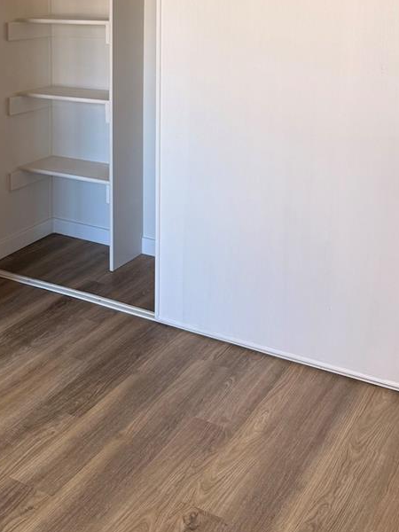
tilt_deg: -5.6
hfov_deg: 29.8
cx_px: 106
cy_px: 69
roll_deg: +0.7
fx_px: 738
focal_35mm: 48
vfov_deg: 37.5
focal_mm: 6.76
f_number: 1.78
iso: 100
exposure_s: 1/120
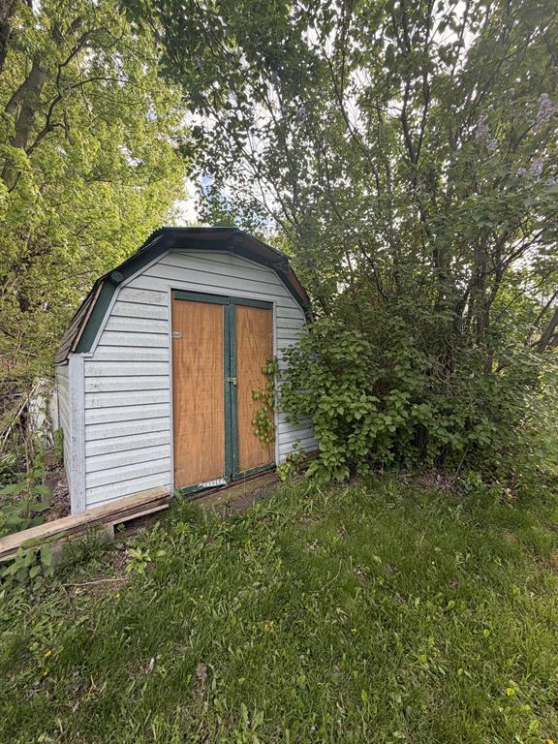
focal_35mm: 14
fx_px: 301
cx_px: 279
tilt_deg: -2.4
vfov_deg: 102.1
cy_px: 372
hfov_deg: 85.7
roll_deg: +0.3
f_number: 2.2
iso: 64
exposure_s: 1/140
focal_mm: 2.22
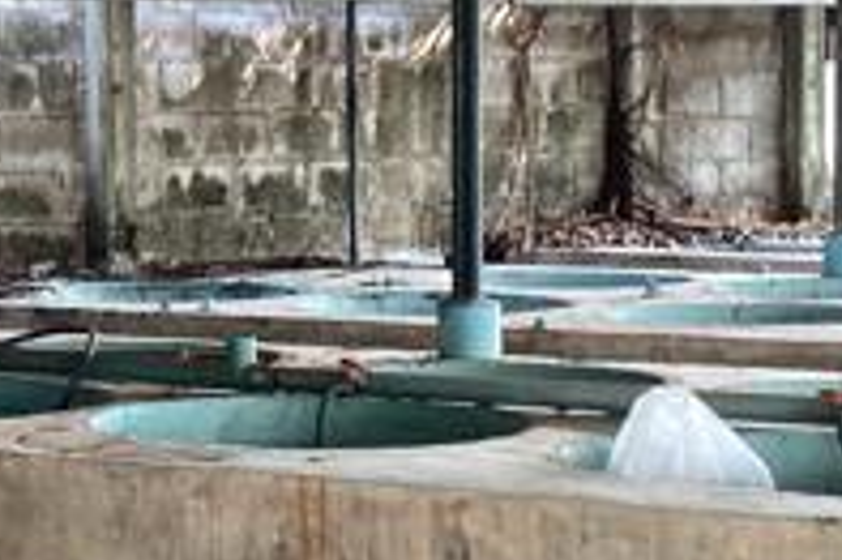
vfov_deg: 12.7
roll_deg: +0.5
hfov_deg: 18.2
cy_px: 229
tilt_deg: -1.0
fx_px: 2524
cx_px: -94
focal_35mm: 108
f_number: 2.4
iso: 80
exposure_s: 1/60
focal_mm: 3.3
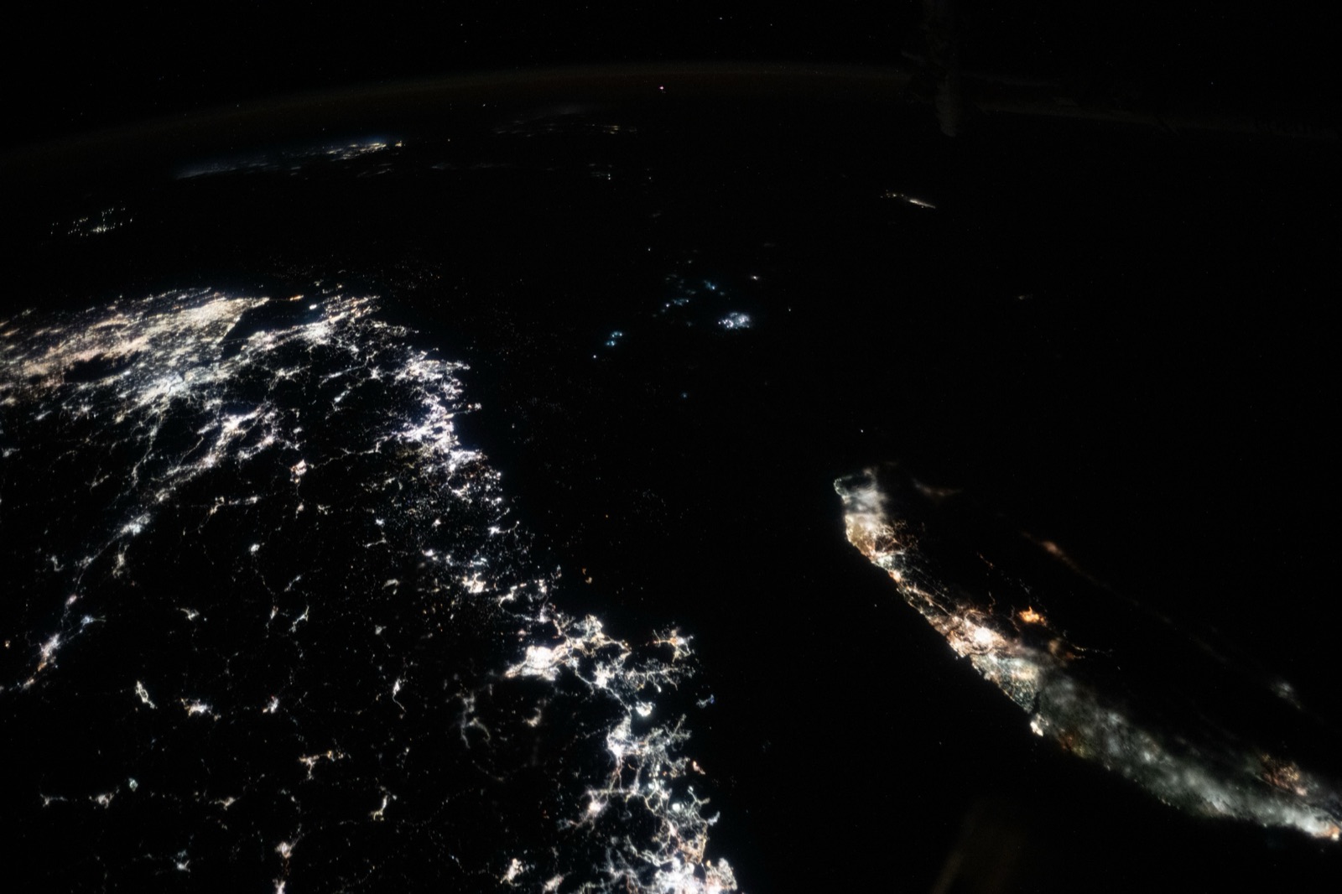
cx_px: 671
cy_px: 447
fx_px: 894
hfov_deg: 73.8
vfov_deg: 53.1
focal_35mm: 24
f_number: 1.4
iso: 8000
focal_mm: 24
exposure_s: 1/6
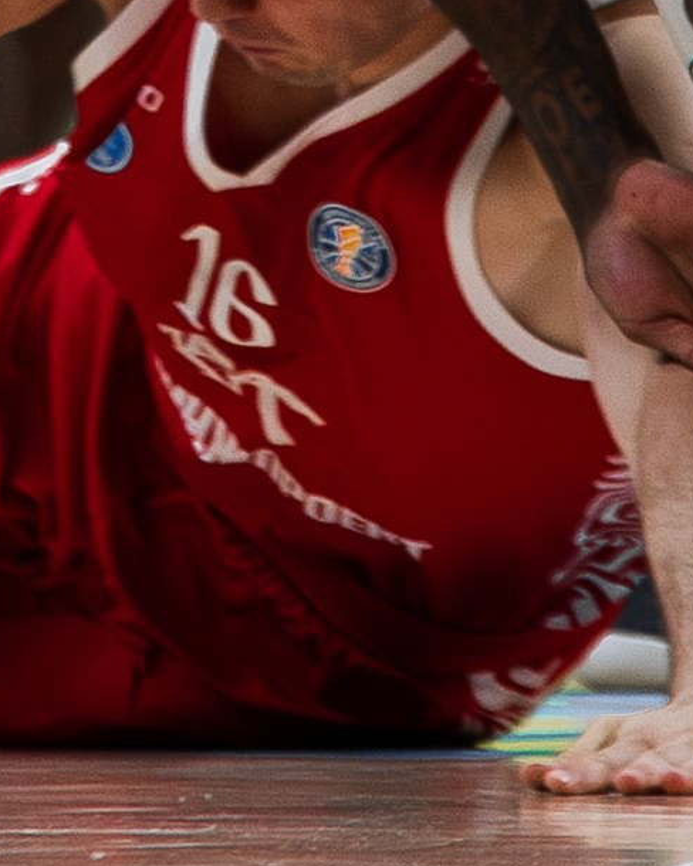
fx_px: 37585
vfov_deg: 1.3
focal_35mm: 1466
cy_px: -496
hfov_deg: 1.1
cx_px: 66
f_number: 4
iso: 1000
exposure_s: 1/1000
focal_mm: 200
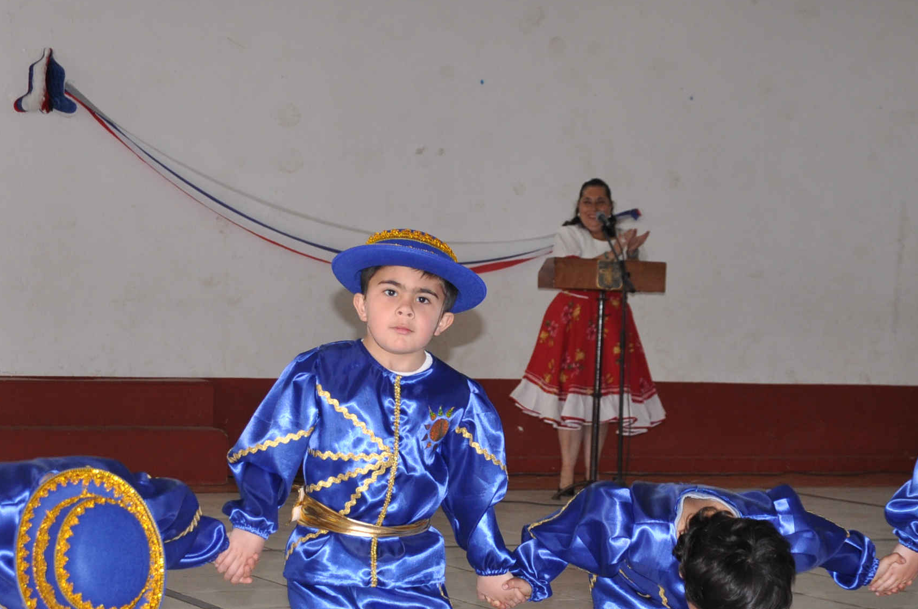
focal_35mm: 99
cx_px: 364
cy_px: 374
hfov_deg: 20.6
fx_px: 2520
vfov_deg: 13.8
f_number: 4.5
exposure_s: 1/125
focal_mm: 35
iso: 400
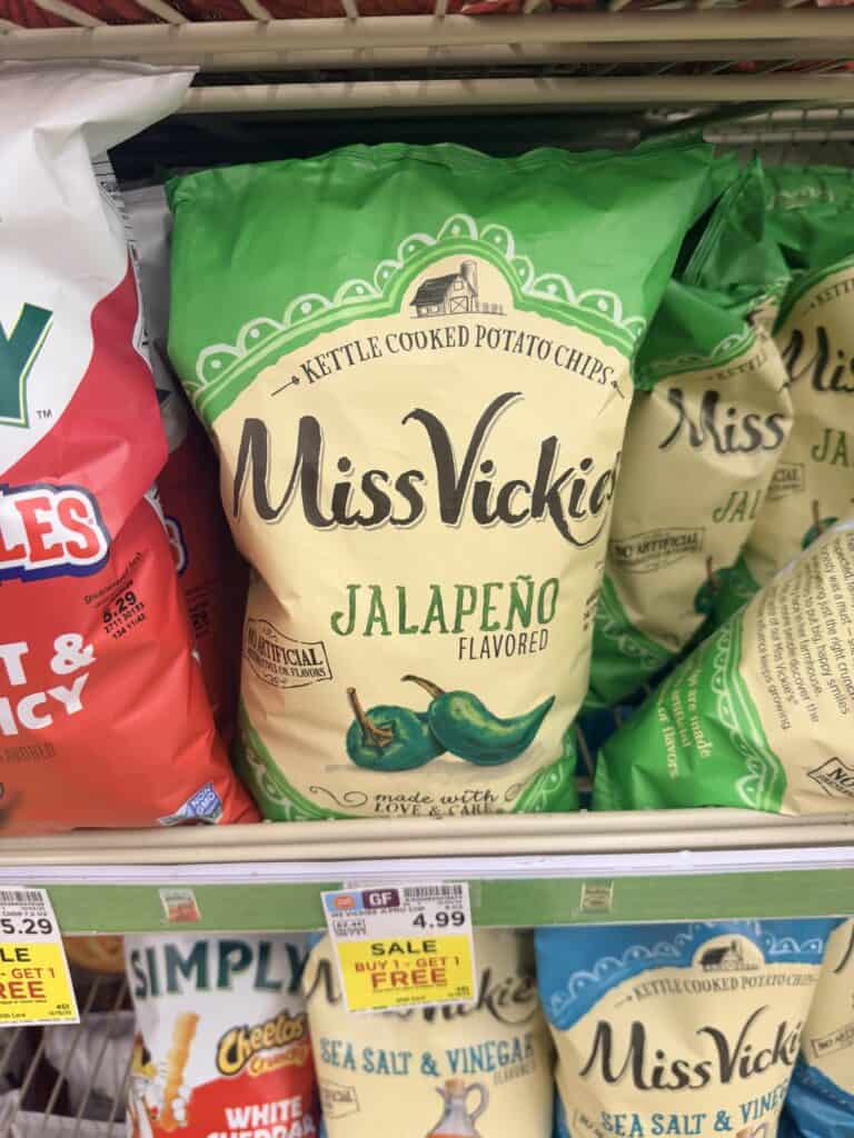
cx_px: 427
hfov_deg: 56.8
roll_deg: +1.4
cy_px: 569
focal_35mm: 24
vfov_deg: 71.6
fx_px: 789
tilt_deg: -28.3
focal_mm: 6.76
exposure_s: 1/65
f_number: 1.78
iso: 125
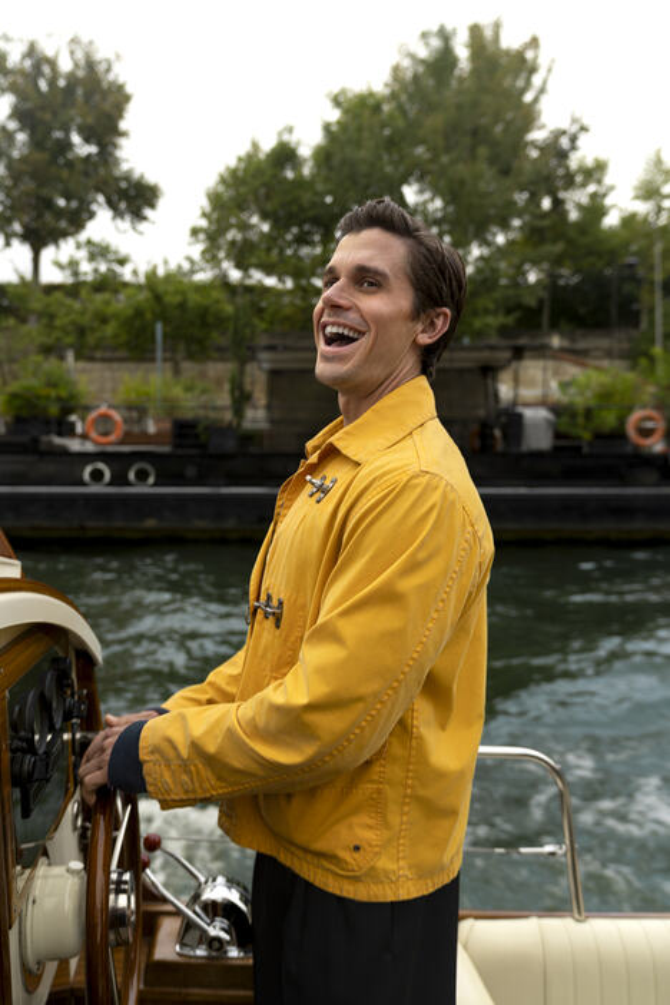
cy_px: 502
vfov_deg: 65.5
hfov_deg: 46.4
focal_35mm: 28
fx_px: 782
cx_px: 335
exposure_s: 1/125
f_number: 3.2
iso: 125
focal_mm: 28
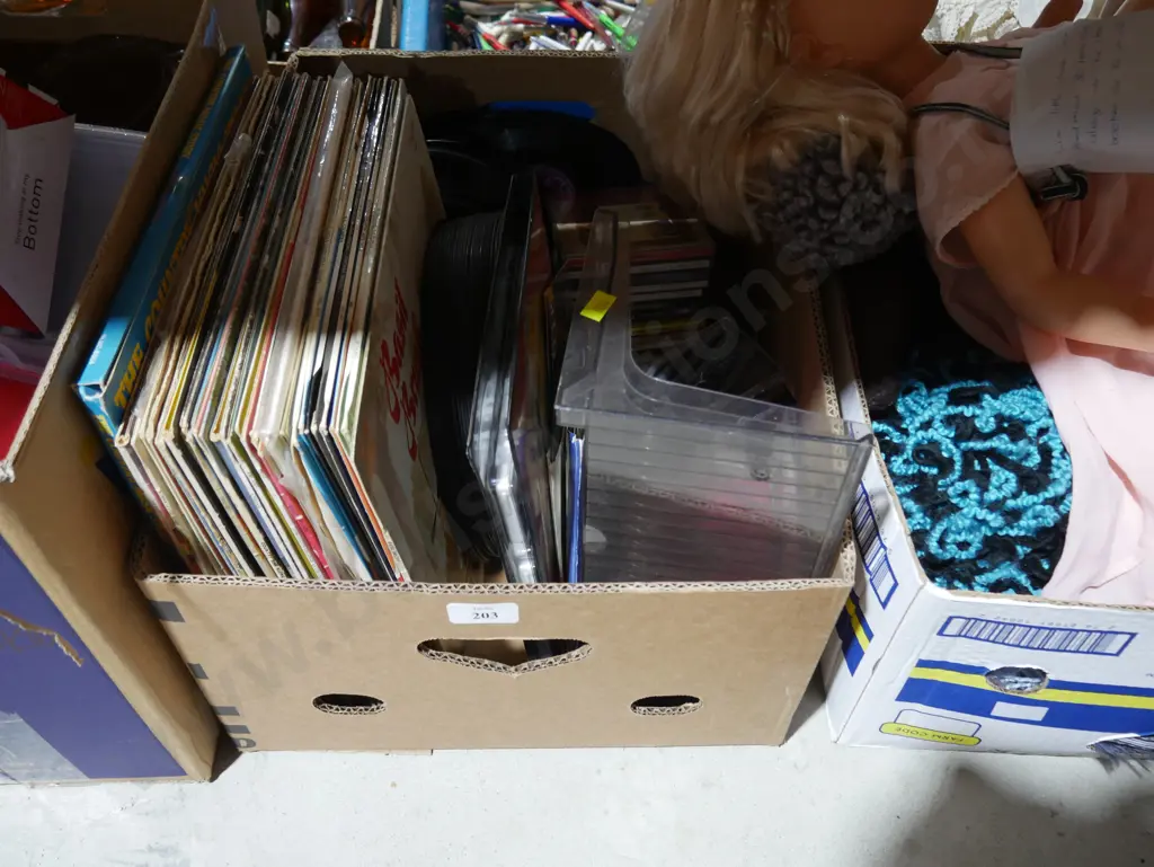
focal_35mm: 32
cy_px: 434
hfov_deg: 56.8
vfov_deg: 44.2
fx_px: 1067
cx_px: 577
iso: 800
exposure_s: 1/60
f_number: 3.6
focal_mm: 16
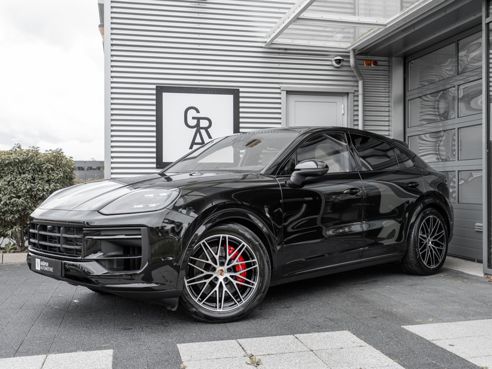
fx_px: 578
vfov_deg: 35.4
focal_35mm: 41
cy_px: 186
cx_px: 258
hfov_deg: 46.1
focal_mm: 35
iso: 160
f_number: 4.5
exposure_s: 1/160
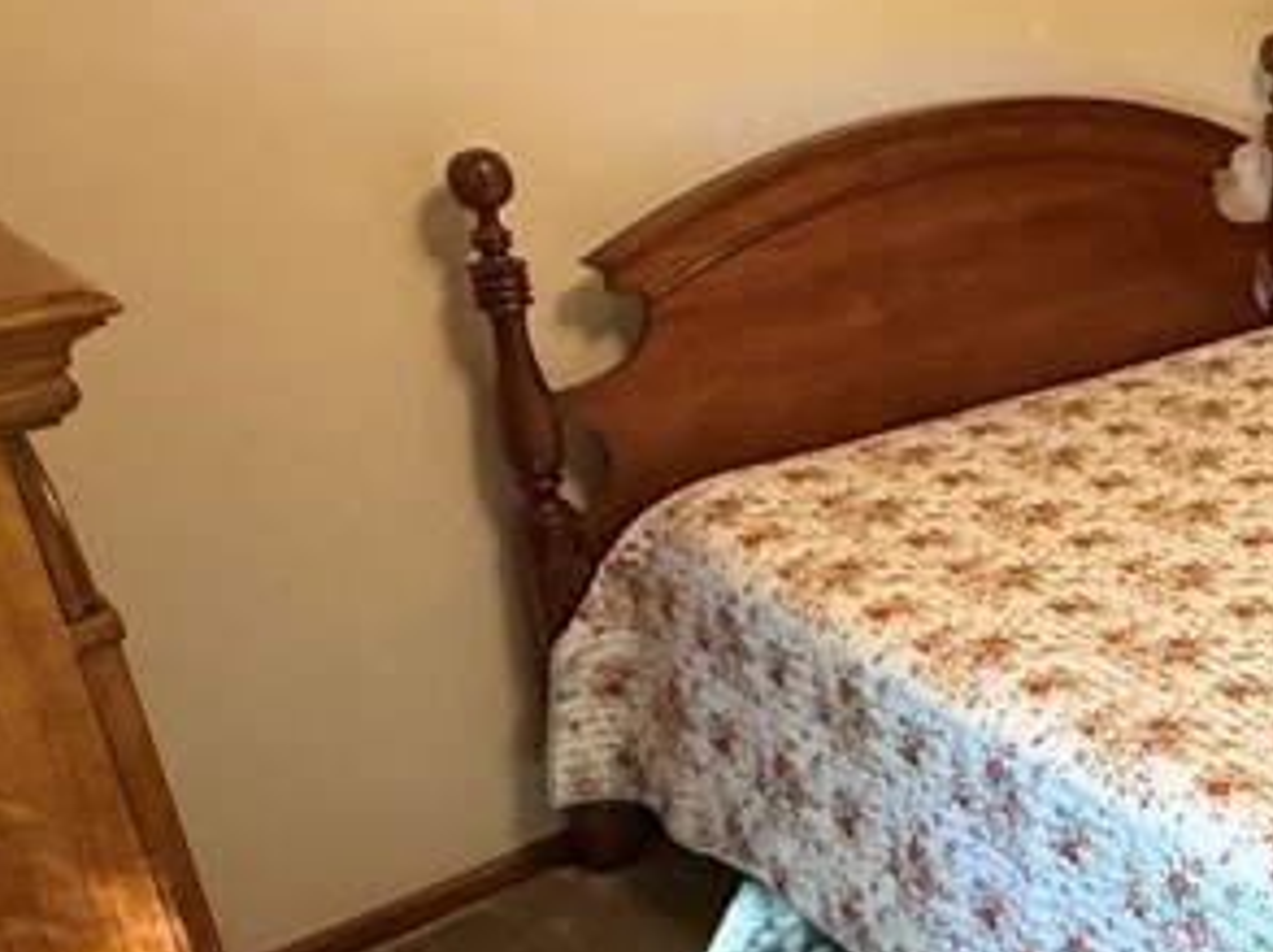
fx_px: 1800
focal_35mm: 49
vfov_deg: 29.6
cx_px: 1438
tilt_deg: -21.6
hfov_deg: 33.4
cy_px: 500
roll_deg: +0.4
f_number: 2.2
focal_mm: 2.22
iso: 400
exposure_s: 1/60
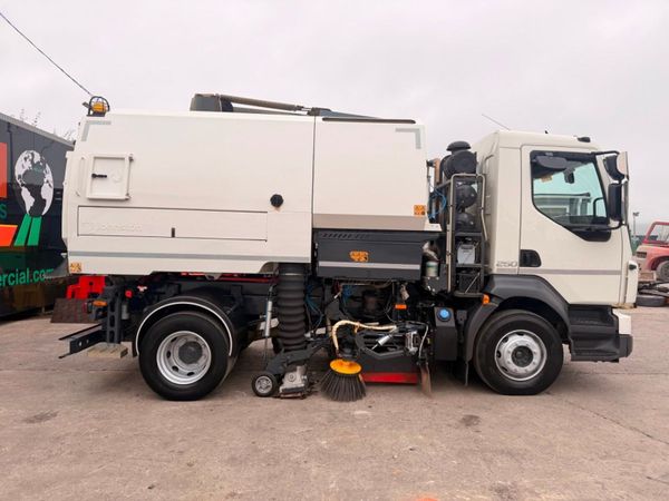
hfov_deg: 71.6
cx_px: 334
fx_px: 464
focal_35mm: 24
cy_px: 250
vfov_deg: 56.8
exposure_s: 1/383
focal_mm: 6.76
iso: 80
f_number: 1.78
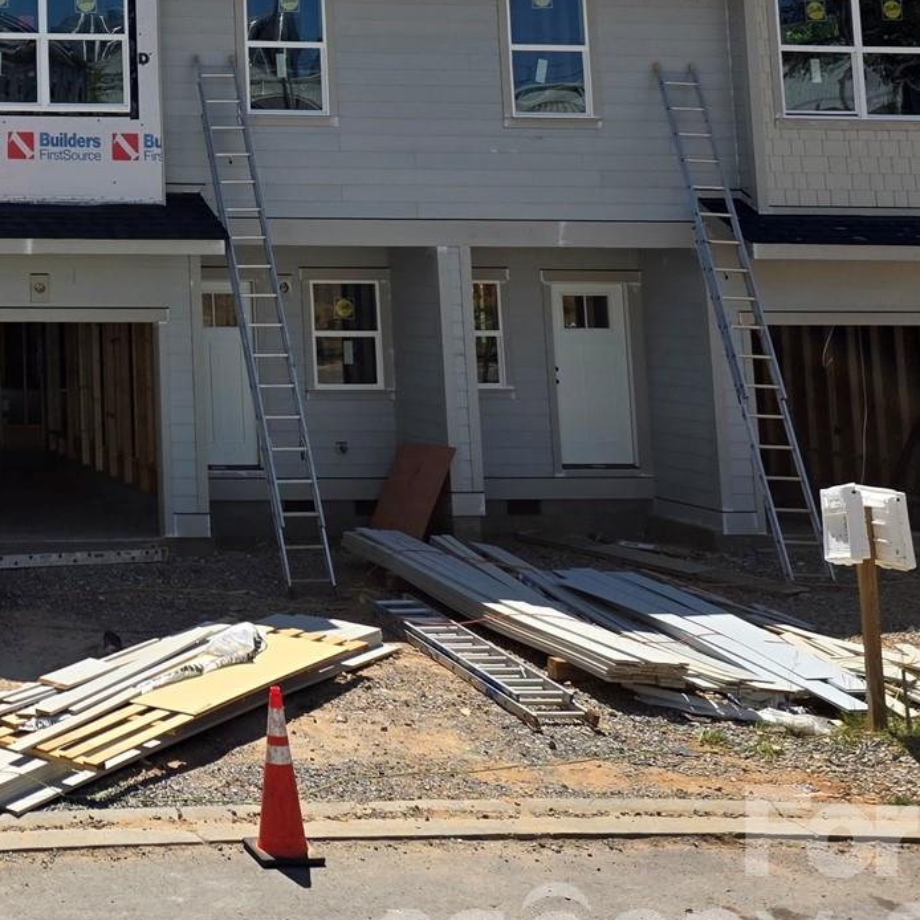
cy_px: 27
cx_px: -190
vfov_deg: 27.2
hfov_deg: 25.6
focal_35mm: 60
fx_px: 1804
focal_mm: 6.3
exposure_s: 1/7333
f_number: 1.7
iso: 80
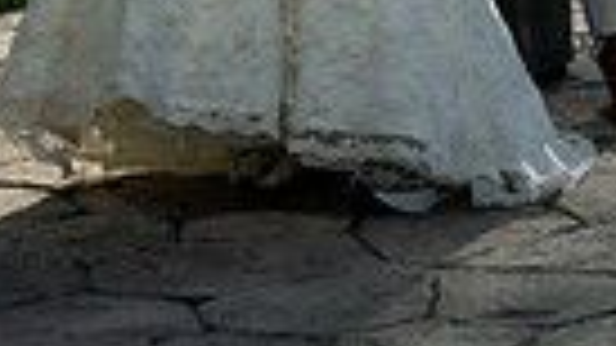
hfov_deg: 11.8
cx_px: 328
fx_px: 2989
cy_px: -400
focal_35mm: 183
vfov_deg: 6.4
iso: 160
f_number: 2.2
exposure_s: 1/3200
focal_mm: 53
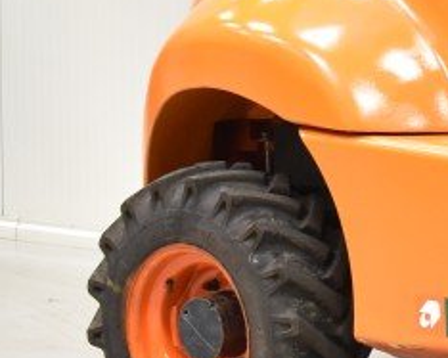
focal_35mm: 173
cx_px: 1026
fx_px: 2293
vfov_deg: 8.8
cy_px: -57
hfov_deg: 10.0
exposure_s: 1/20
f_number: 6.3
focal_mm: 24
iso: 1250
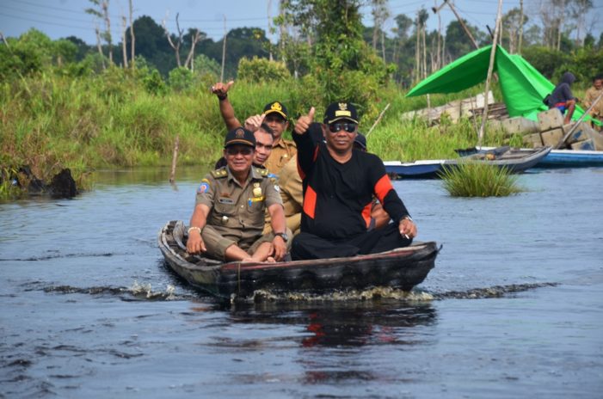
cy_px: 200
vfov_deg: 7.0
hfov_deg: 10.6
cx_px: 302
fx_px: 3259
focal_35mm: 195
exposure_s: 1/250
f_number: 8
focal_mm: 130
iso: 140
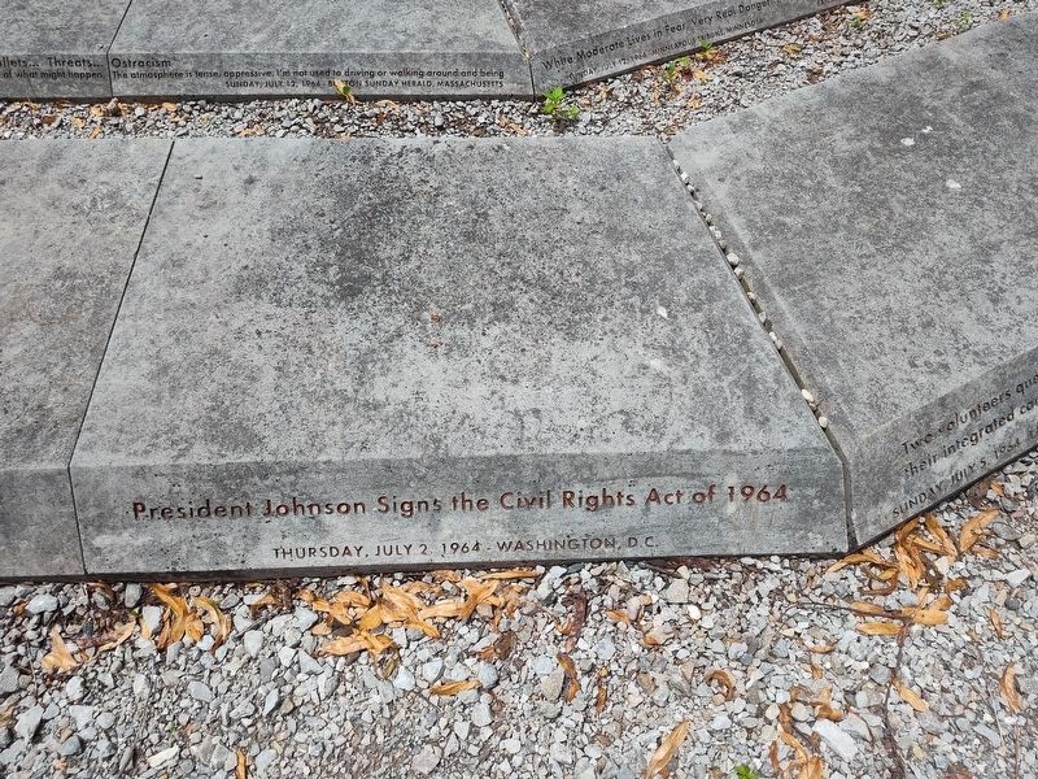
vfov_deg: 58.9
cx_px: 519
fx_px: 690
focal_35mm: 23
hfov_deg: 73.9
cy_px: 390
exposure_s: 1/1122
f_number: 1.8
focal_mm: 5.56
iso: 100
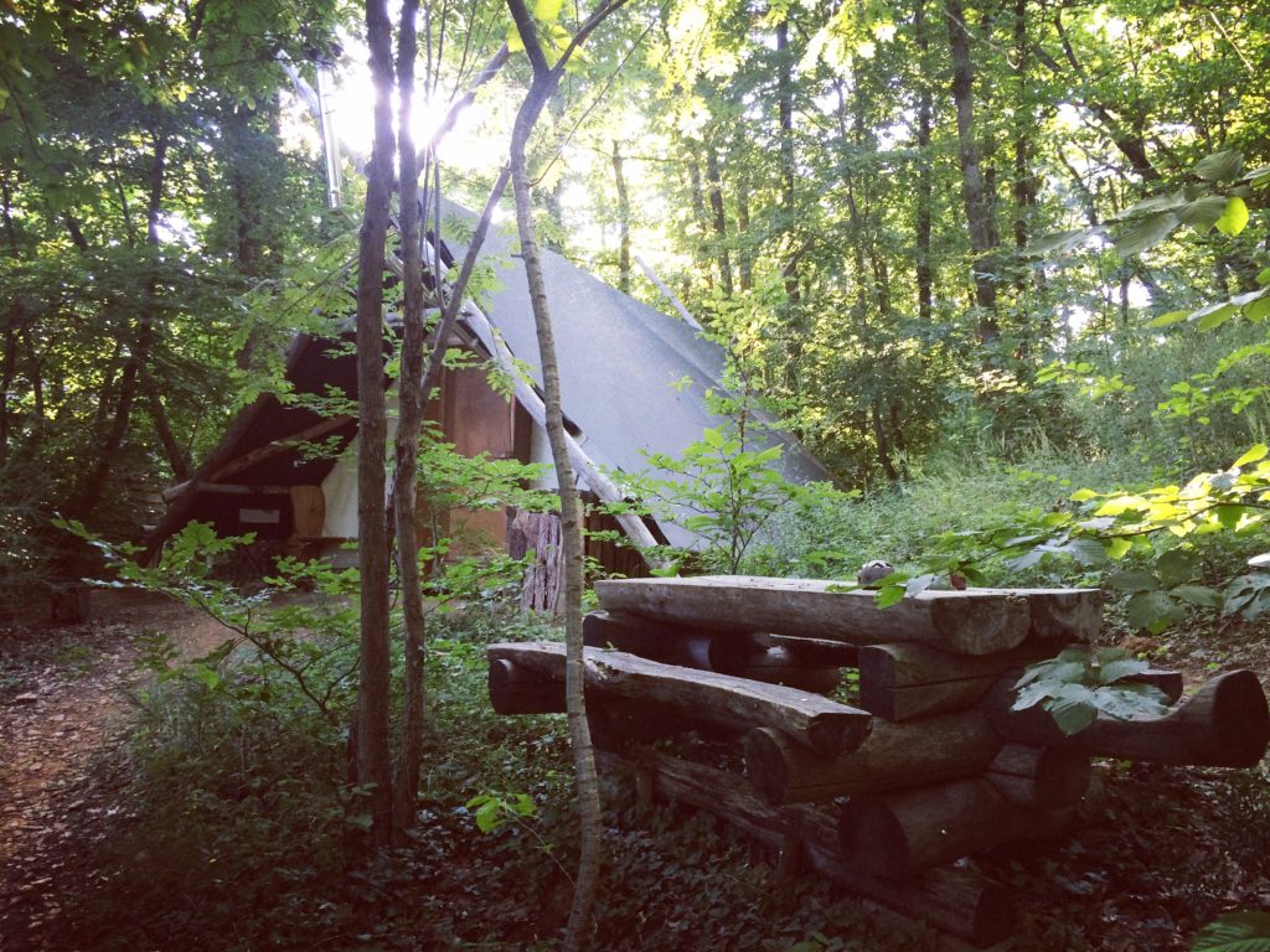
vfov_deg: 48.2
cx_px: 635
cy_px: 476
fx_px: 1064
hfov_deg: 61.7
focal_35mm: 29
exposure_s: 1/33
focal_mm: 4.15
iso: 80
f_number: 2.2
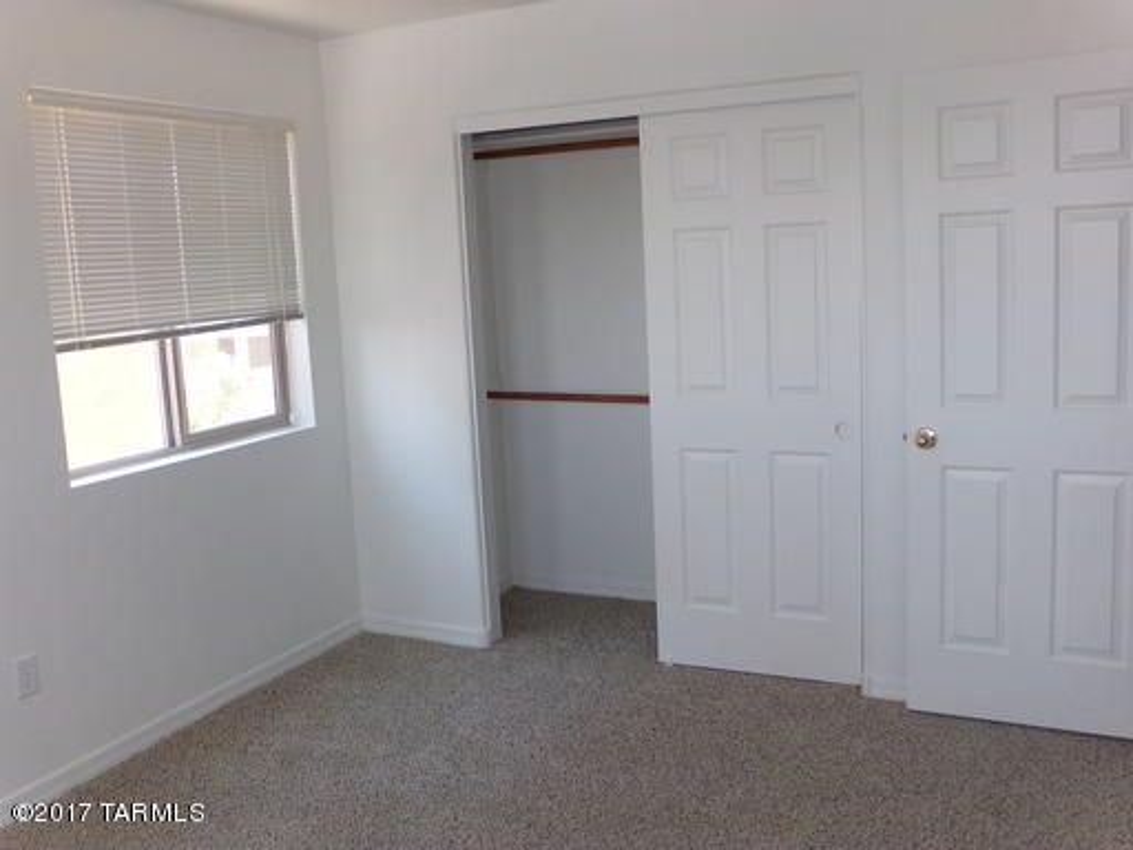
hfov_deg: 55.4
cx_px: 566
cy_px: 425
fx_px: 1080
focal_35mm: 33
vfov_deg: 42.9
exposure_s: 1/80
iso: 200
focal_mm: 5.9
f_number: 3.4
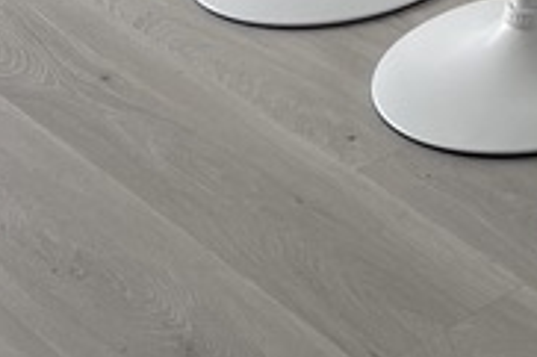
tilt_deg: -5.8
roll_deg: +1.0
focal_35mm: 152
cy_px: -800
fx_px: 2265
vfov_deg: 7.6
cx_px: 953
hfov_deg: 12.4
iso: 32
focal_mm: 5.1
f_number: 1.6
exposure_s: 1/123
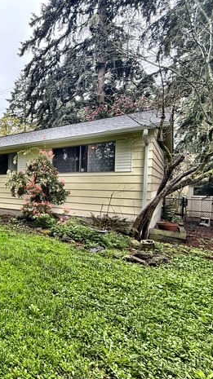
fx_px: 211
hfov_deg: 38.6
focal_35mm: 21
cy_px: 192
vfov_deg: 83.9
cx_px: -46
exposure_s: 1/138
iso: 64
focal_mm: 2.22
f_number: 2.2
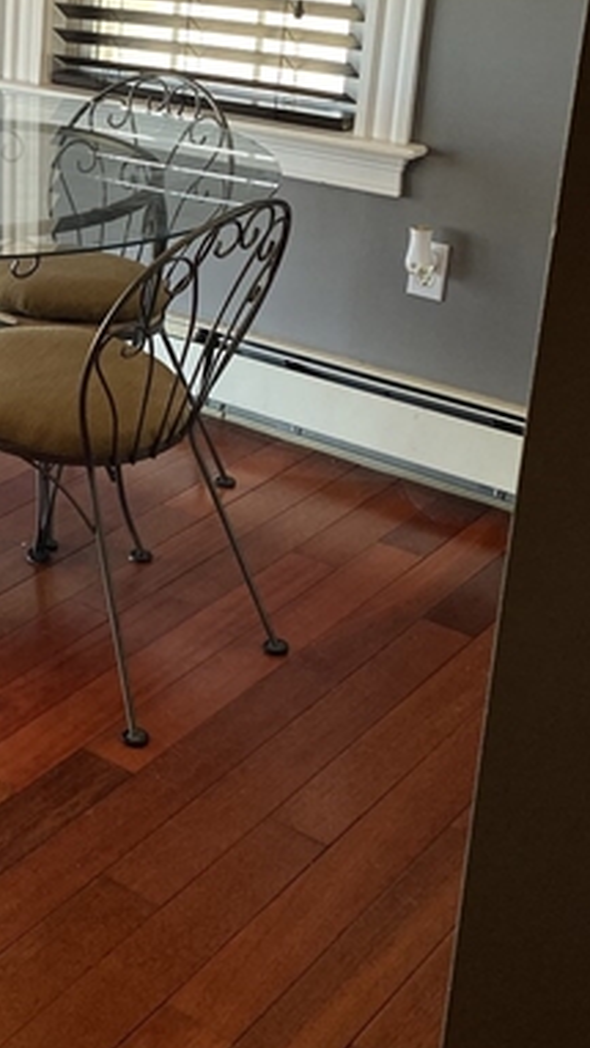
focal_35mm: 57
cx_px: -178
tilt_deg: -16.9
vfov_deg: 35.7
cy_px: 255
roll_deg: -0.1
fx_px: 1585
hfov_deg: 19.4
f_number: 1.8
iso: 64
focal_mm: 4.25
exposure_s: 1/120
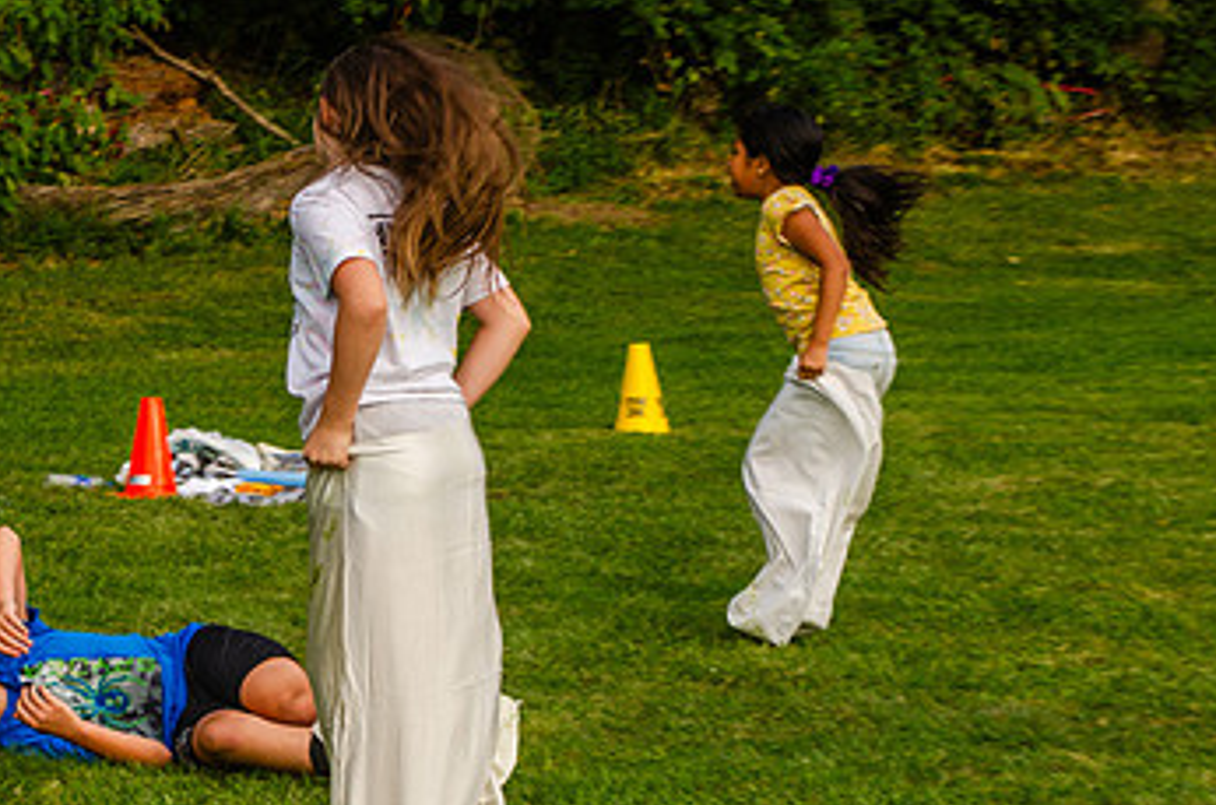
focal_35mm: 156
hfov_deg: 13.1
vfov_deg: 8.7
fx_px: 5257
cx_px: 257
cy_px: 531
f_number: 7.1
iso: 200
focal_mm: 62
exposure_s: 1/200
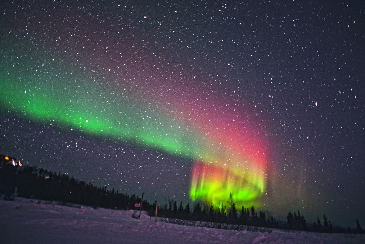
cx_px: 182
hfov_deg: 84.0
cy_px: 122
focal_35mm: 20
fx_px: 203
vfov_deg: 62.0
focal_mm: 20
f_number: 2.8
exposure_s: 25
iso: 1600
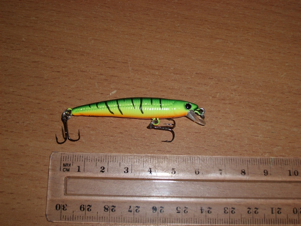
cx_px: 150
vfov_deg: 27.5
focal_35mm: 53
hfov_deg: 36.2
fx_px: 461
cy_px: 113
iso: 50
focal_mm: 8.9
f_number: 8.5
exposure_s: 1/60
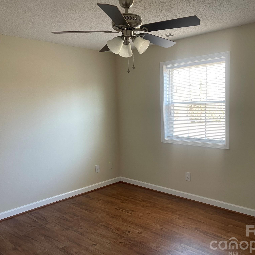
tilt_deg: -6.6
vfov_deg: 52.5
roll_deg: +2.1
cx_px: 139
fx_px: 258
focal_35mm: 31
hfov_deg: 52.5
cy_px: 129
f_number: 1.6
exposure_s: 1/72
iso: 125
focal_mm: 5.1
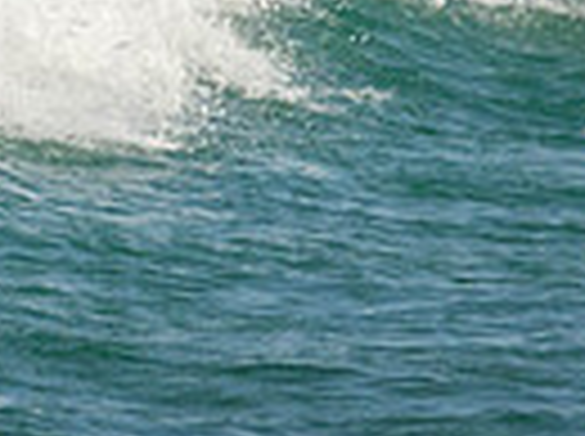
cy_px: -74
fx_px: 63257
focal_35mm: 3750
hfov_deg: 0.5
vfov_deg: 0.4
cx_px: -518
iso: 800
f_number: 11
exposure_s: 1/2000
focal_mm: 800
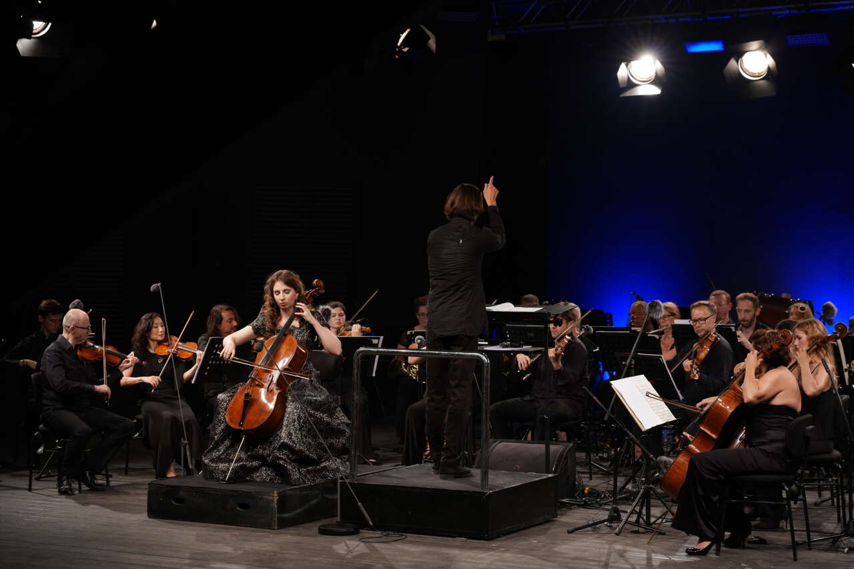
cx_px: 427
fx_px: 1660
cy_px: 284
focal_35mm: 70
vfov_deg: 19.5
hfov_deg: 28.8
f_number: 4.5
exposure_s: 1/400
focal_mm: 70
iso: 1000
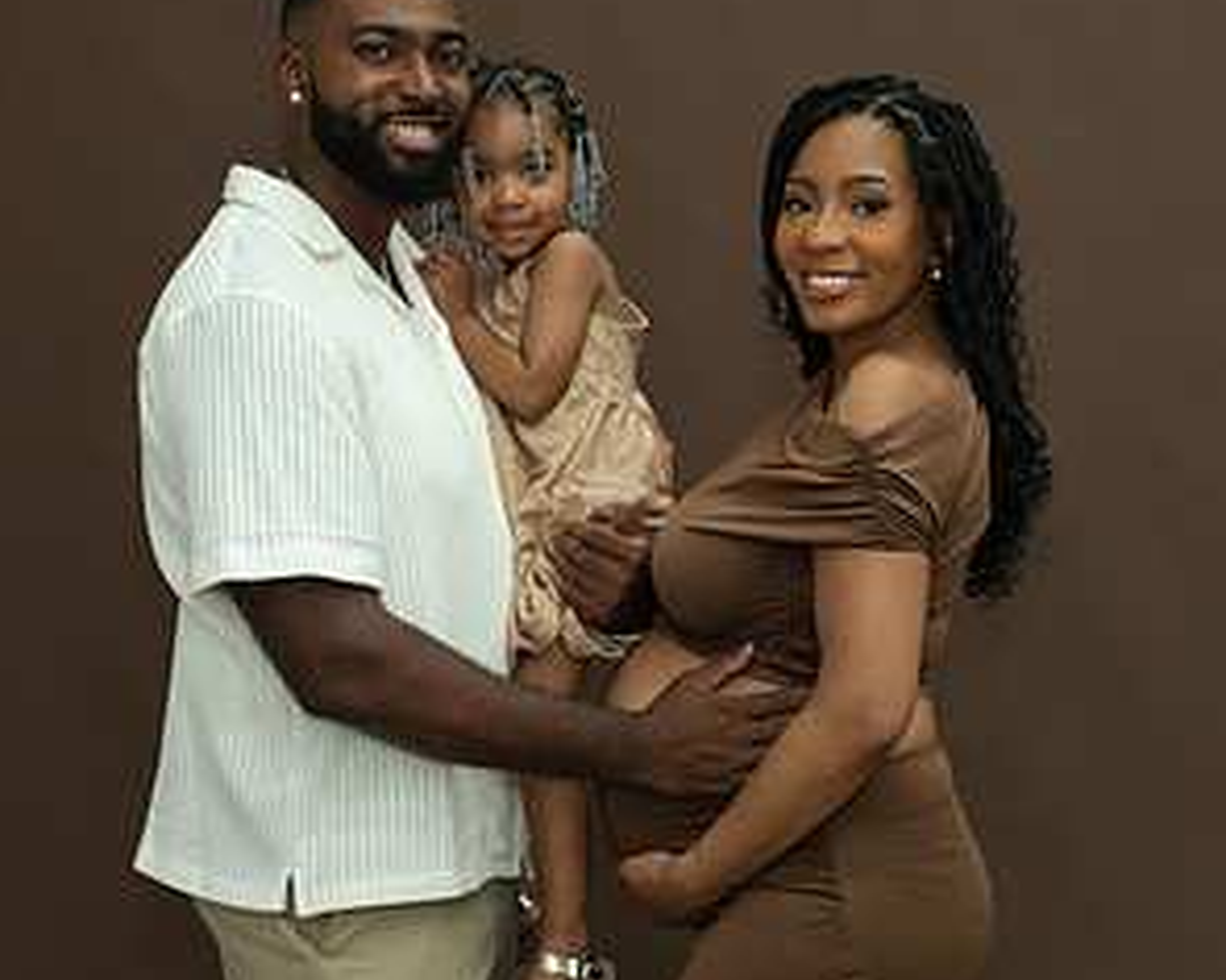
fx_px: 3012
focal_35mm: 83
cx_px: 520
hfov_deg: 23.0
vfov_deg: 18.5
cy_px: 587
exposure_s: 1/200
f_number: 5
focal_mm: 35
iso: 1000
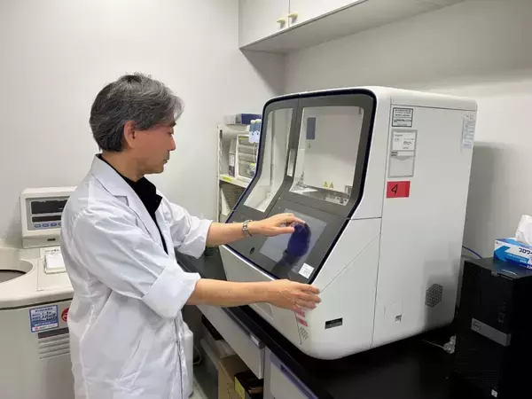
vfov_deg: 53.1
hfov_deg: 67.3
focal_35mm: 26
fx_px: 400
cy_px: 200
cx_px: 266
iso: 64
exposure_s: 1/100
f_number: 1.5
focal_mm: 5.7
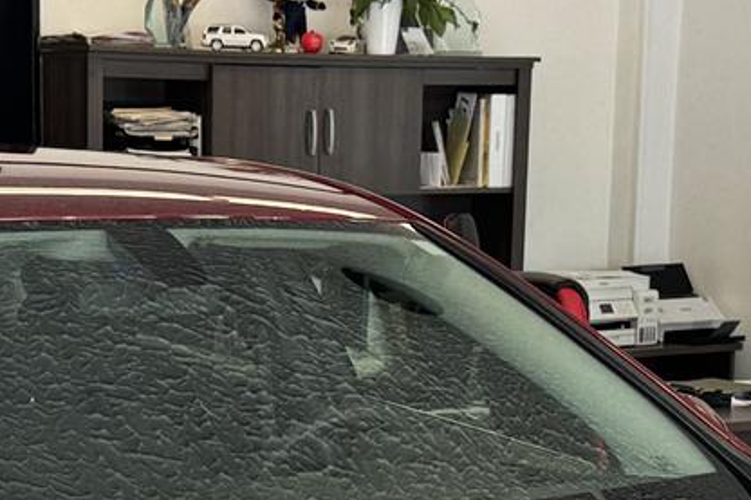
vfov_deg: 10.3
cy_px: 776
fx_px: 2669
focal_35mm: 128
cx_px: 287
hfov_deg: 16.0
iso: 64
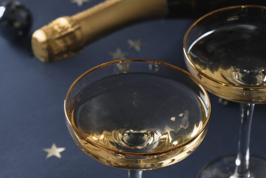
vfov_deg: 9.5
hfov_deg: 14.1
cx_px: 96
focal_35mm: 145
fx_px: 1072
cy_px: 141
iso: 100
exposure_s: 1/160
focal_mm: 56
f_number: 5.6
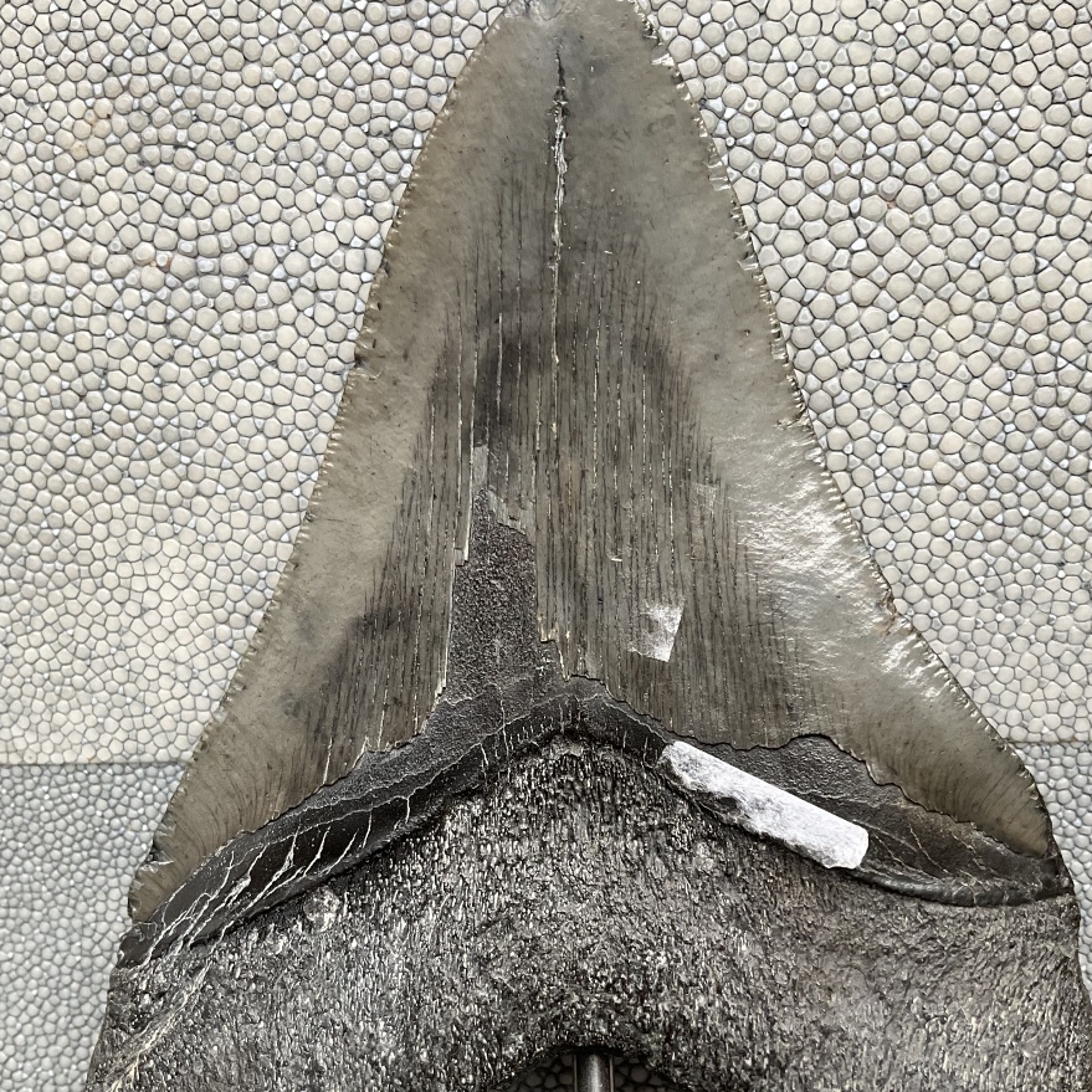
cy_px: 642
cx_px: 557
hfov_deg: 47.2
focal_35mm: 35
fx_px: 1249
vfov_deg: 47.0
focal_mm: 3
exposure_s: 1/120
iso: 64
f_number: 1.8
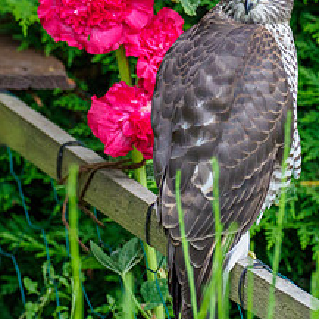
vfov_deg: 1.1
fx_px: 16400
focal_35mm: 1573
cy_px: 77
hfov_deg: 1.1
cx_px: 176
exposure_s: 1/320
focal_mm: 300
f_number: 4.5
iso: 2000
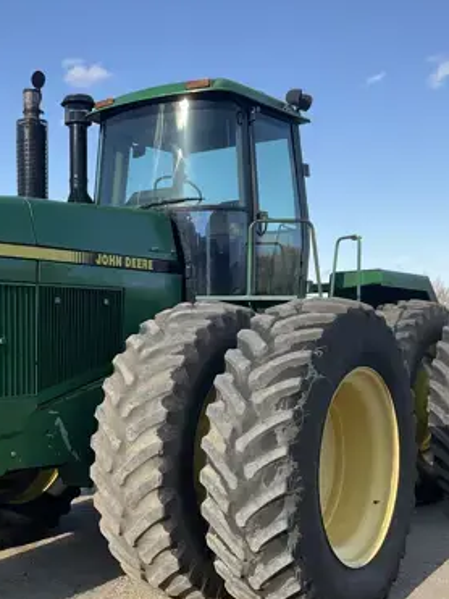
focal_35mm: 50
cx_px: 113
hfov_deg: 28.7
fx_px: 865
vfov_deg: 38.1
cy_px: 346
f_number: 1.8
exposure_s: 1/1168
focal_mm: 3
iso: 25
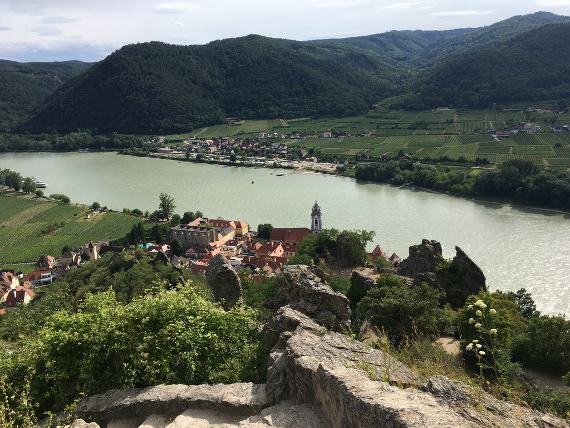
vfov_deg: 48.2
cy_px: 214
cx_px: 285
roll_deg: +1.9
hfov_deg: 61.7
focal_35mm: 29
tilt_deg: -16.2
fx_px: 478
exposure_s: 1/2198
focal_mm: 4.15
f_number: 2.2
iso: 25
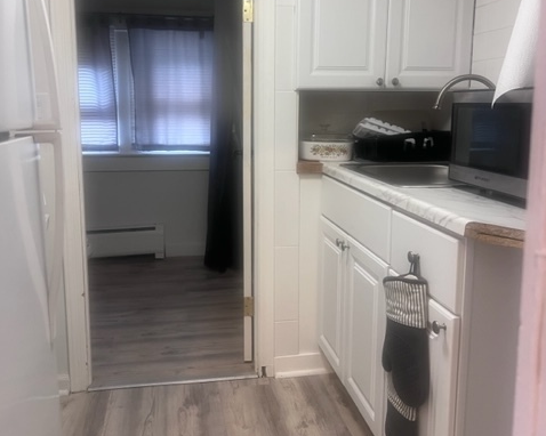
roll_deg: -0.1
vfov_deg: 43.2
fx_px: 549
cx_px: 273
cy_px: 184
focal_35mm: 34
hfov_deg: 52.9
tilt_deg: -6.5
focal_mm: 5.7
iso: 100
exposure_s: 1/60
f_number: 1.5
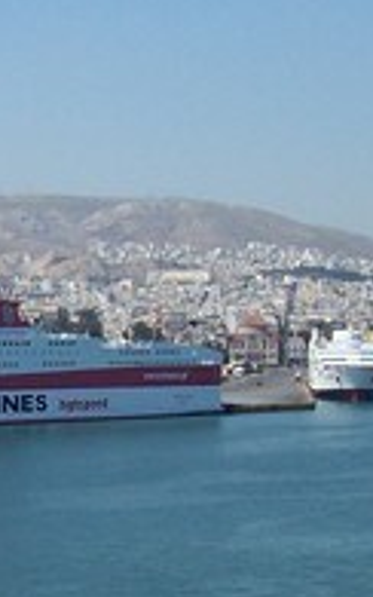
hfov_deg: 10.8
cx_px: -159
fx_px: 1918
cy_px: 370
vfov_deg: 17.6
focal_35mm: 118
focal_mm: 5.6
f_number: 5.6
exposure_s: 1/750
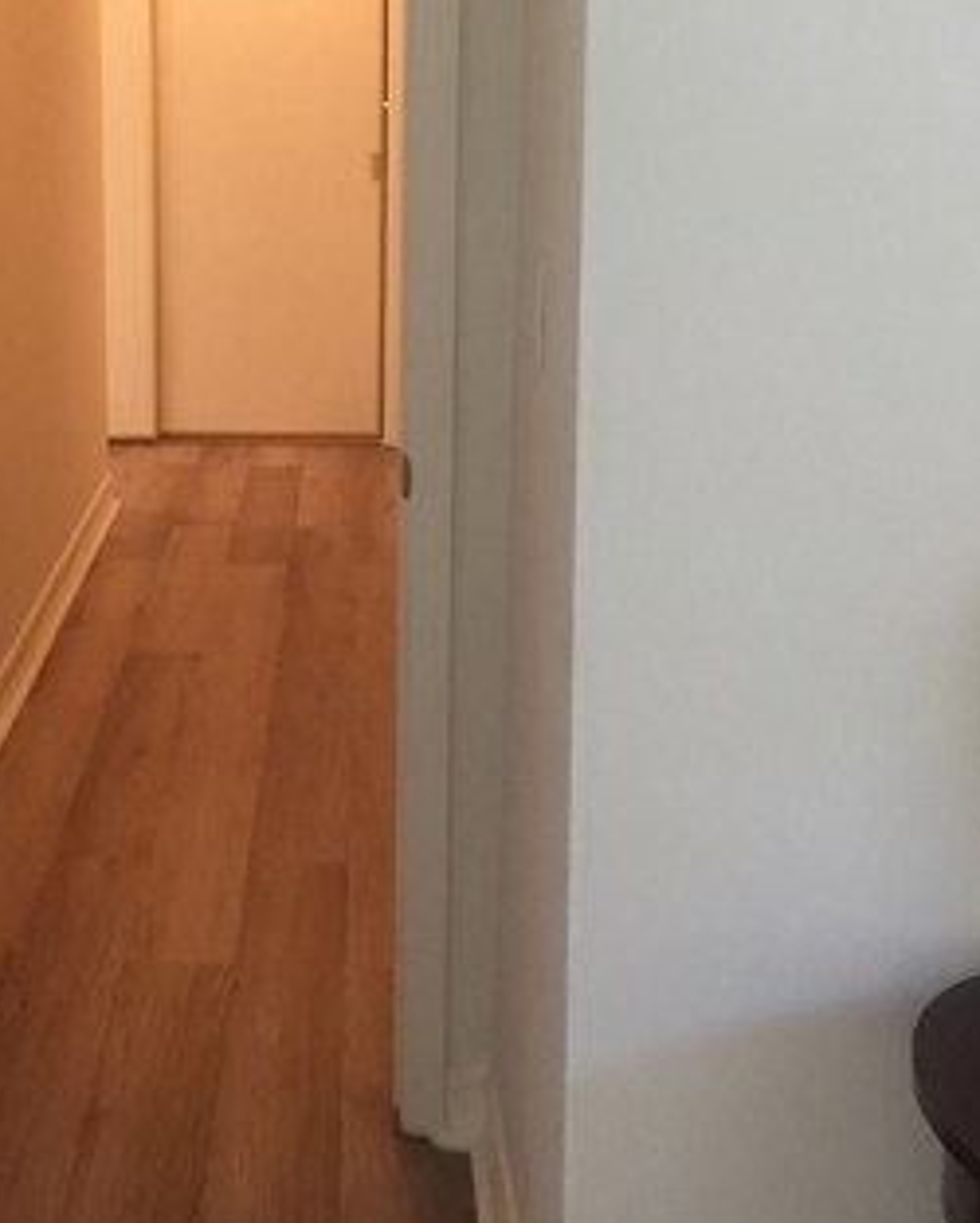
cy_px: 337
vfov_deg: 32.0
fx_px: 2101
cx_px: 251
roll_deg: +1.6
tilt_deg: -6.6
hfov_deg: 26.0
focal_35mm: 58
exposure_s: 1/15
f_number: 2.2
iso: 125
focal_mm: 4.15
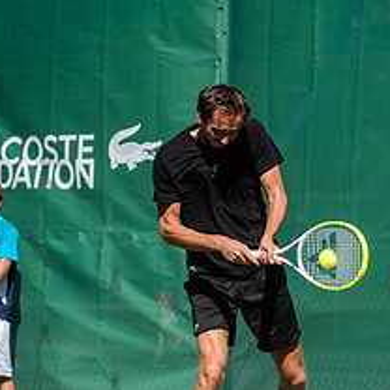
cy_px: 326
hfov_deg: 7.9
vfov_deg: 7.9
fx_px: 2817
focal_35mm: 221
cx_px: 255
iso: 200
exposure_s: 1/2000
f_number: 4
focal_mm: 120
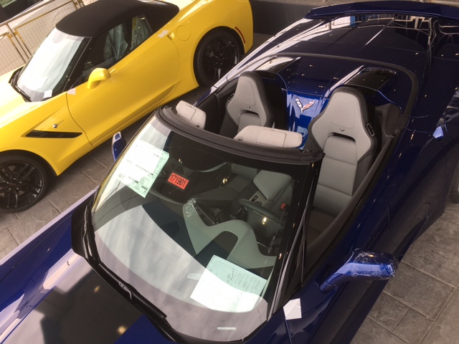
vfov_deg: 48.2
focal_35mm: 29
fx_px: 385
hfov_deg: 61.7
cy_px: 172
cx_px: 230
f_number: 2.2
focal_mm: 4.15
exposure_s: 1/122
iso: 25
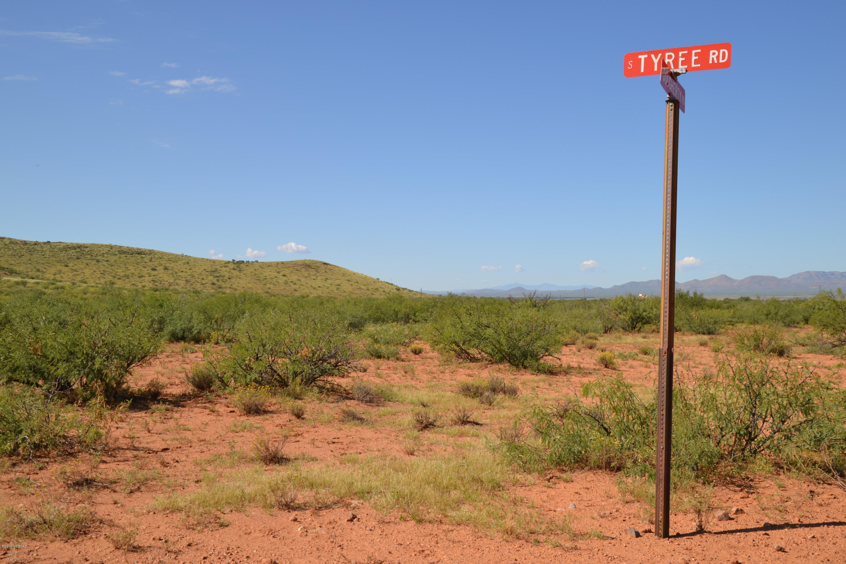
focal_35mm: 36
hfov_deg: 53.1
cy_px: 282
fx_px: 846
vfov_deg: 36.9
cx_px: 423
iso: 100
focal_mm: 24
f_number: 8
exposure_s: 1/250
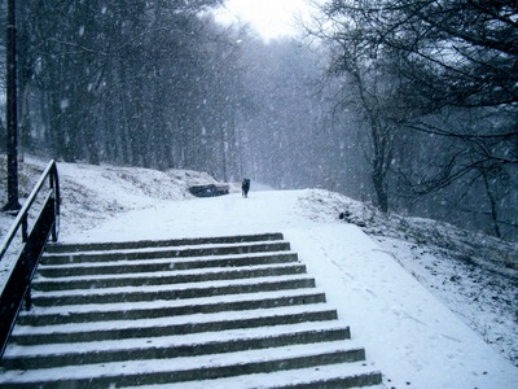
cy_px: 194
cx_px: 259
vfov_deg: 38.7
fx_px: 554
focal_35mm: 37
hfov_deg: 50.1
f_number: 2.8
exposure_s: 1/64
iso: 380
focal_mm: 7.9
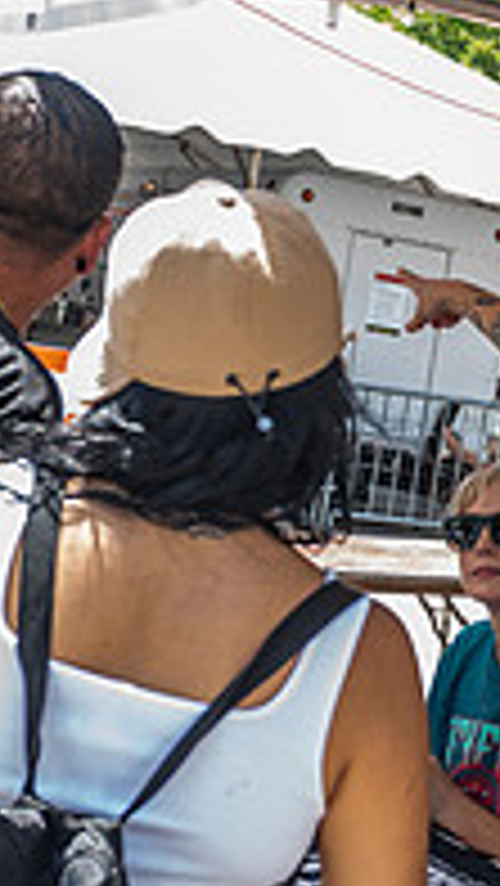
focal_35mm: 87
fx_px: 2048
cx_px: 696
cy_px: 403
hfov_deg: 13.3
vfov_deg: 24.4
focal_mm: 24
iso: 200
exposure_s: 1/160
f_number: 4
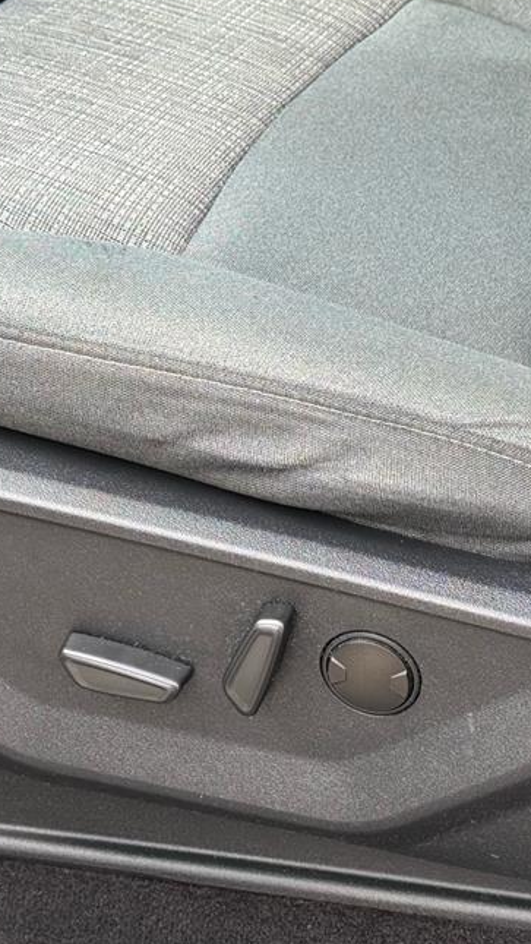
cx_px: 424
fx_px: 2077
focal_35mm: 83
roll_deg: +0.7
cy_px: 423
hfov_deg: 14.5
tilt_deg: -29.9
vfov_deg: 25.6
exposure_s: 1/226
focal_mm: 6.76
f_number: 1.78
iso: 50
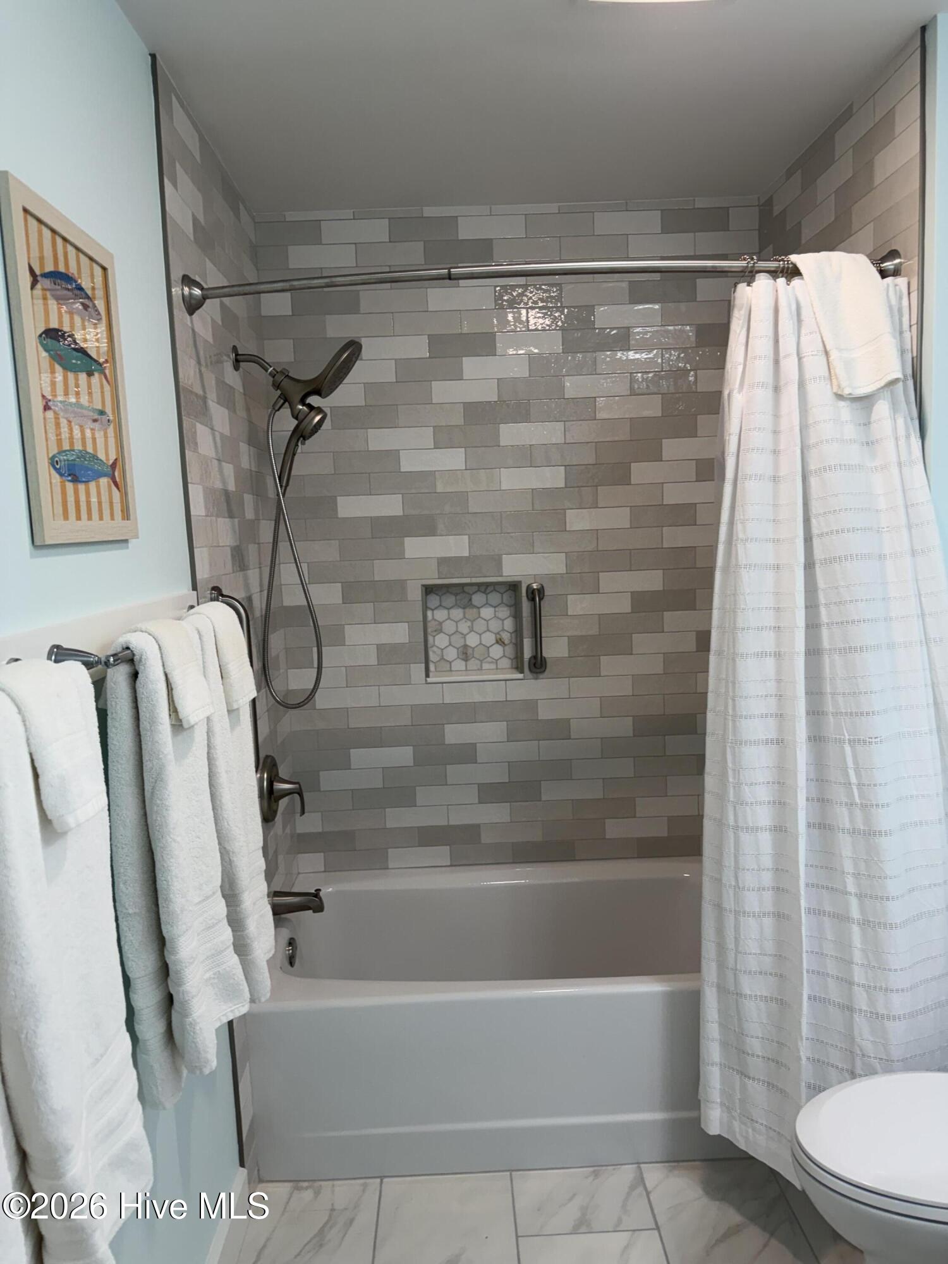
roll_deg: +1.1
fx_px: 876
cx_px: 474
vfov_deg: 71.6
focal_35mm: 24
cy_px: 632
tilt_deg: -6.7
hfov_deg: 56.8
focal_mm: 6.76
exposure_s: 1/120
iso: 80
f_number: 1.78
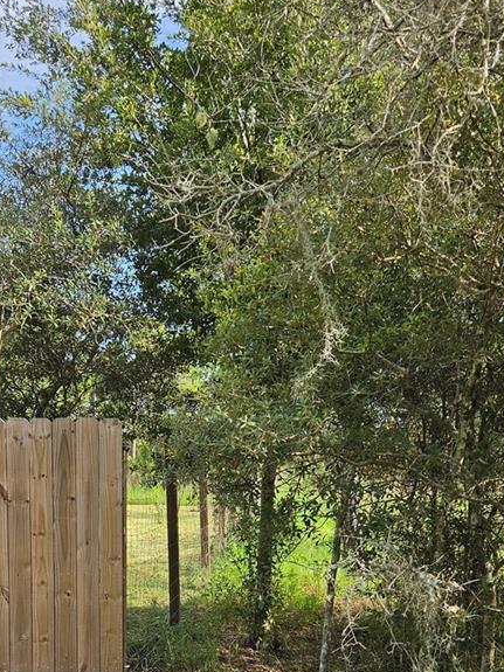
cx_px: 199
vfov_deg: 37.3
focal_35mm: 48
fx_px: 932
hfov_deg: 30.2
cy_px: 595
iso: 80
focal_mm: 5.4
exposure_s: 1/1957
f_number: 1.8
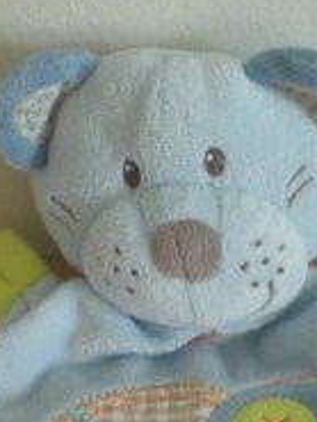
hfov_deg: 13.8
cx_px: 180
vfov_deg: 17.9
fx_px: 1305
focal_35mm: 107
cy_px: 417
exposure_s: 1/59.6
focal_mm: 6.3
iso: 189
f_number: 3.1
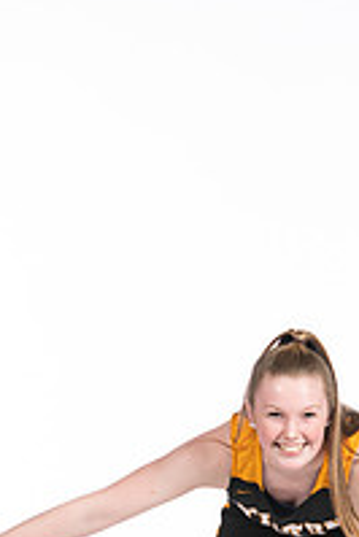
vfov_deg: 8.6
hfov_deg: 5.8
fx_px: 3539
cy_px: 510
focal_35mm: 237
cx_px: 275
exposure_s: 1/100
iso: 100
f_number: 5
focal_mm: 70
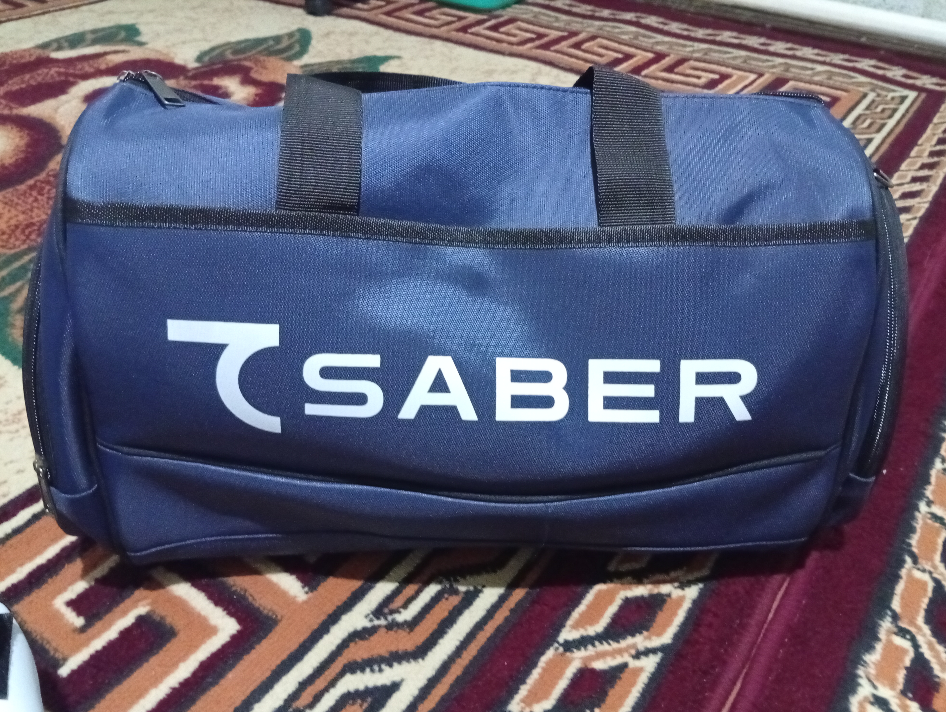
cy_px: 368
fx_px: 766
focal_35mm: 28
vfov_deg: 49.8
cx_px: 490
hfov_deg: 63.4
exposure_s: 1/20
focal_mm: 3.84
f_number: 1.8
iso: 1456
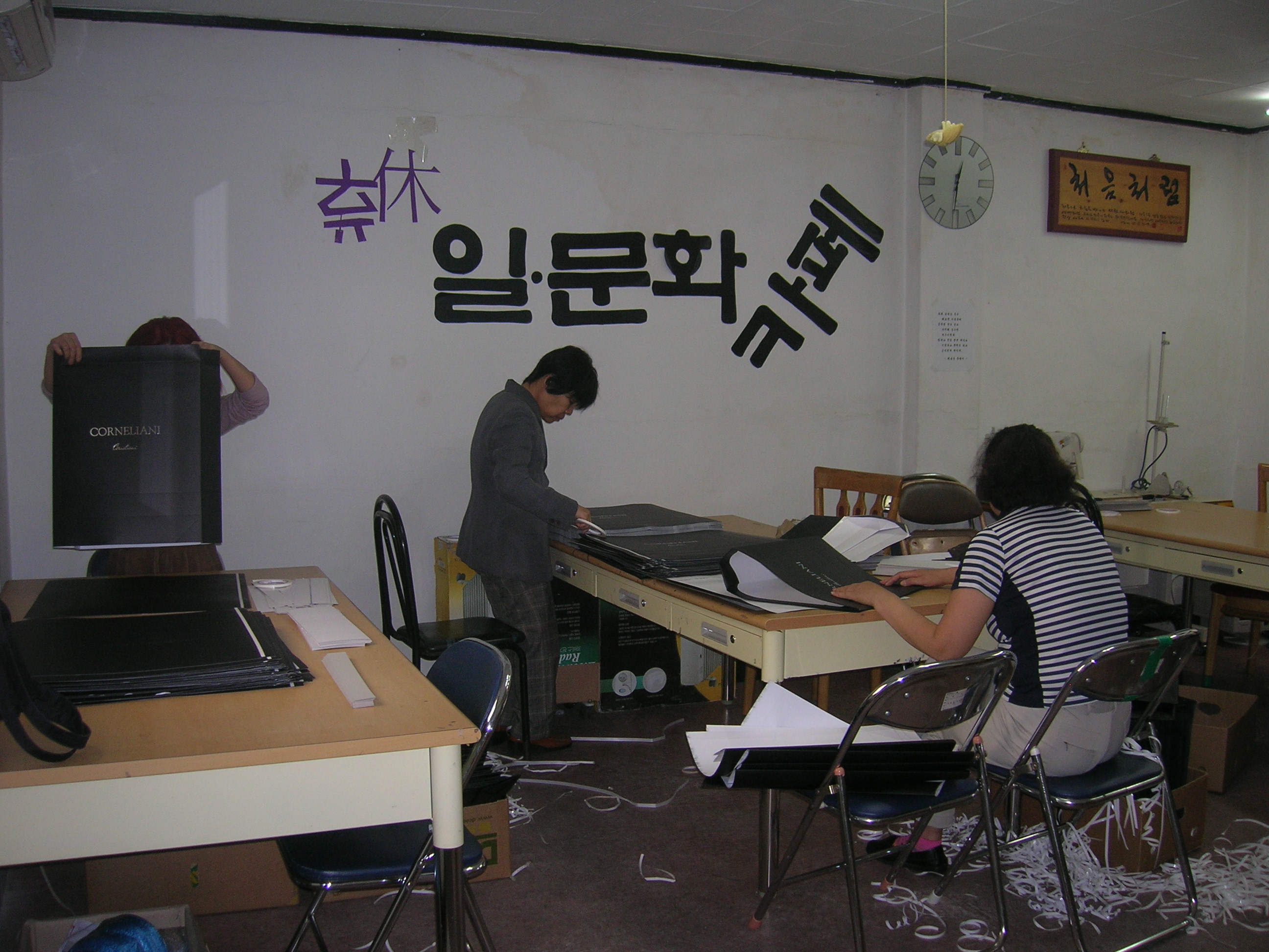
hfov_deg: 54.0
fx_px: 1246
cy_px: 476
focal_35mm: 34
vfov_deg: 41.8
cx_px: 634
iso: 60
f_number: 2.9
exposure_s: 1/60.1
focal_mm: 5.7
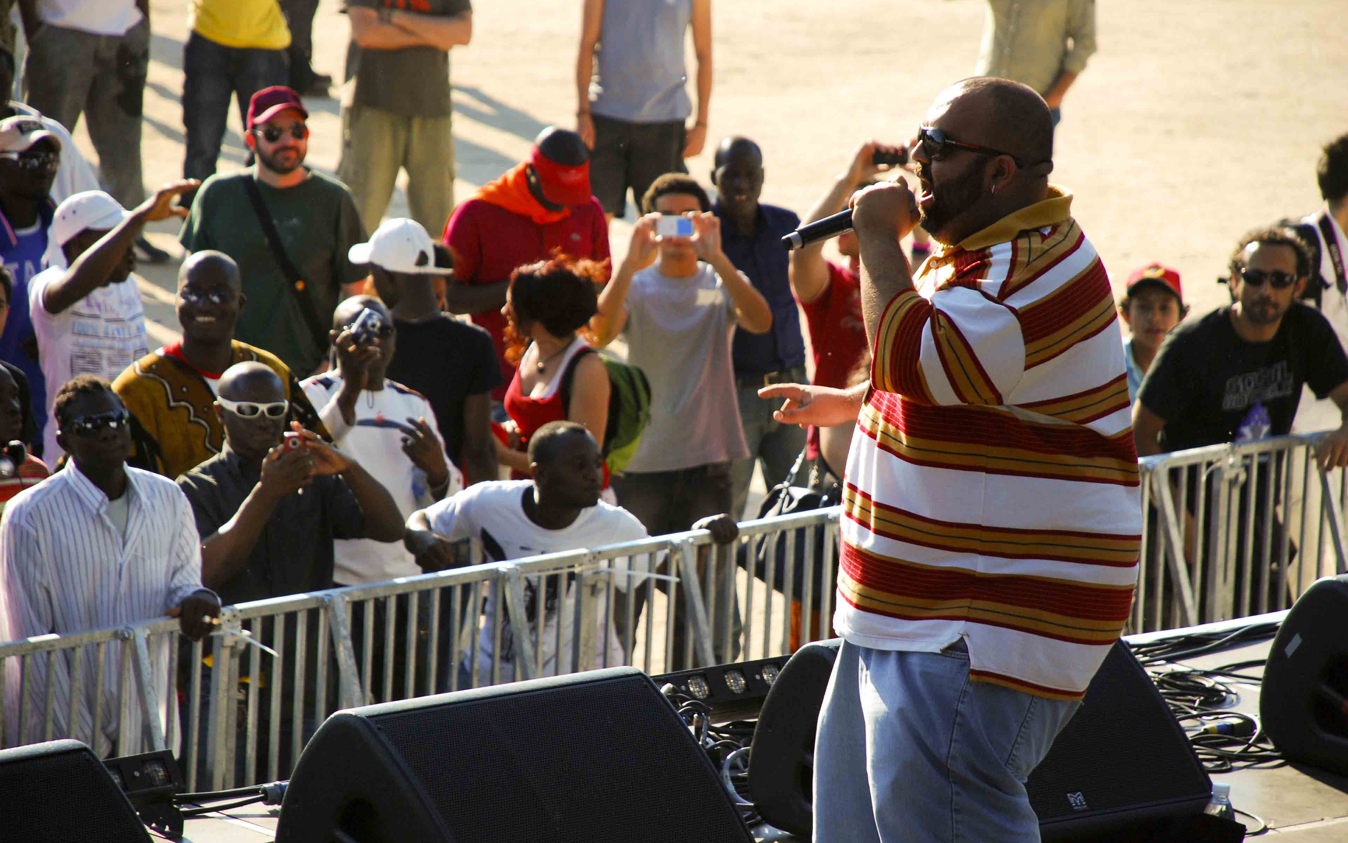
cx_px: 672
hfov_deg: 10.1
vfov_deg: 6.3
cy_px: 416
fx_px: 7623
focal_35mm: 208
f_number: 5.6
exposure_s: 1/500
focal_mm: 135
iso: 400
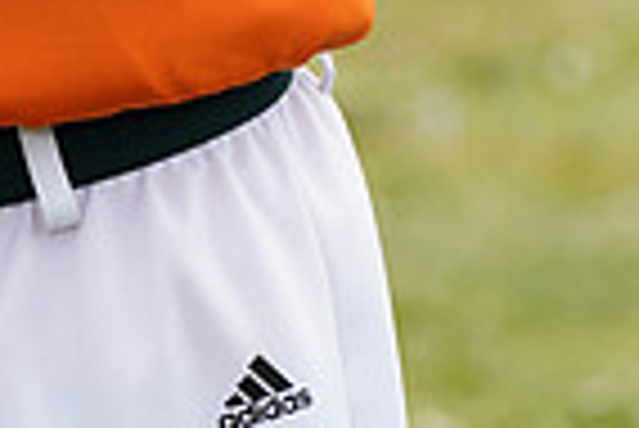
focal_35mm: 699
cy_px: -716
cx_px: -97
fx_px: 12420
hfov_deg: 2.9
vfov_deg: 2.0
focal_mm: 171
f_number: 7.1
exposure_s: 1/250
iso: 100
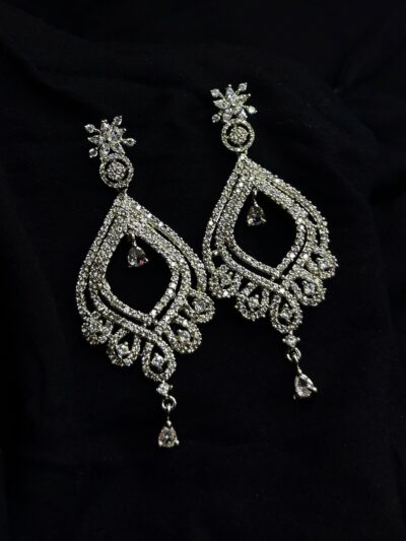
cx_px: 203
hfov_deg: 53.1
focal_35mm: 26
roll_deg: -2.8
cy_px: 270
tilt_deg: -42.3
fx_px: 406
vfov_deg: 67.3
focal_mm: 5.96
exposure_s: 1/60
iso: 160
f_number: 1.6
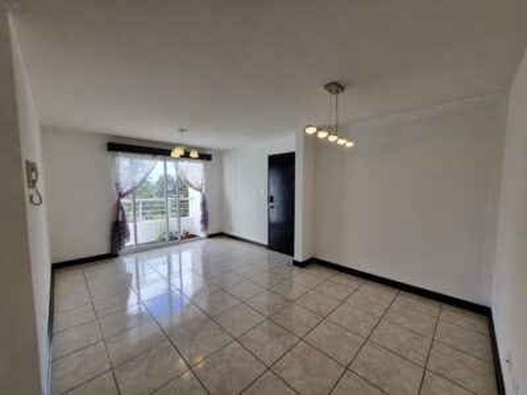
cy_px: 198
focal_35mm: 13
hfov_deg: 106.2
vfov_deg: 89.9
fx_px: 198
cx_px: 264
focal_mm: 1.74
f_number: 2.2
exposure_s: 1/142
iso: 50
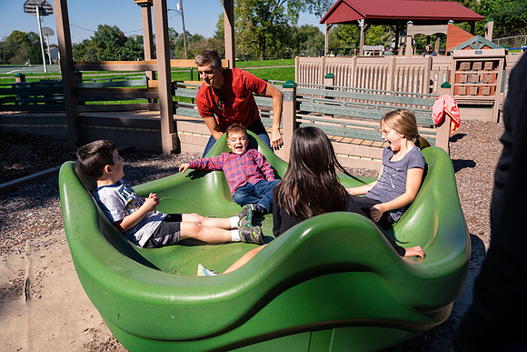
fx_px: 454
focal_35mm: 31
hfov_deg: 60.3
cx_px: 264
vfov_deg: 42.3
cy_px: 176
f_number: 3.5
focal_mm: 31
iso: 400
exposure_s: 1/6400
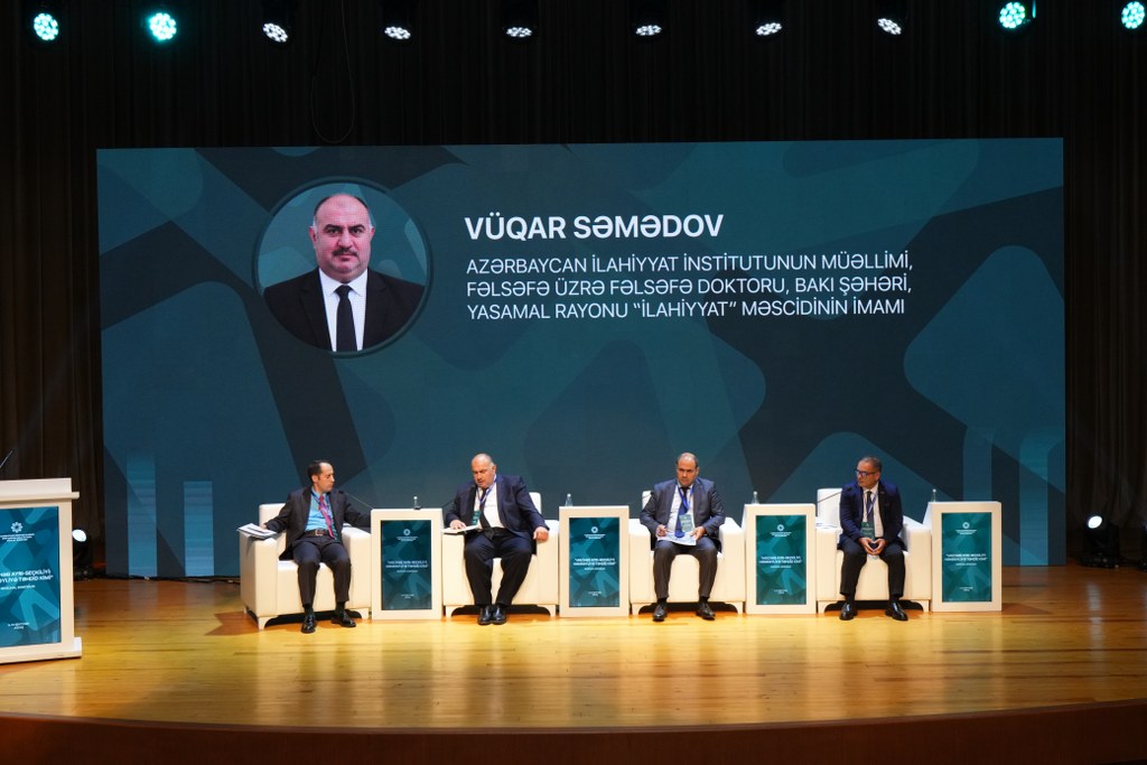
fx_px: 1338
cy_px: 382
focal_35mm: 42
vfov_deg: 31.9
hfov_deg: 46.4
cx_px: 574
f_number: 5
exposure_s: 1/160
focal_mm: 28
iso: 1250
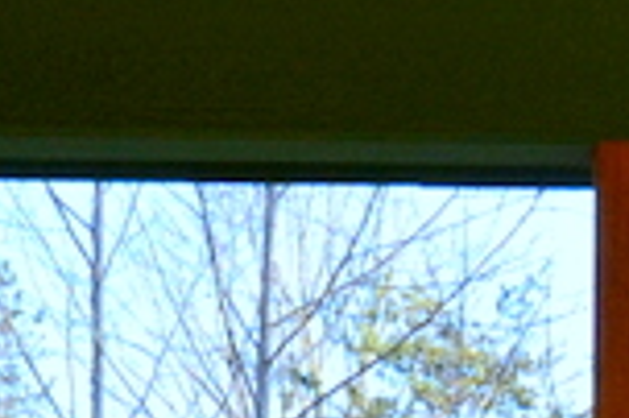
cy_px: 768
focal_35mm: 101
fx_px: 1763
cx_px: 625
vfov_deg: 12.3
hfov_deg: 19.7
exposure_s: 1/100
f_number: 9
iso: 400
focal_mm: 10
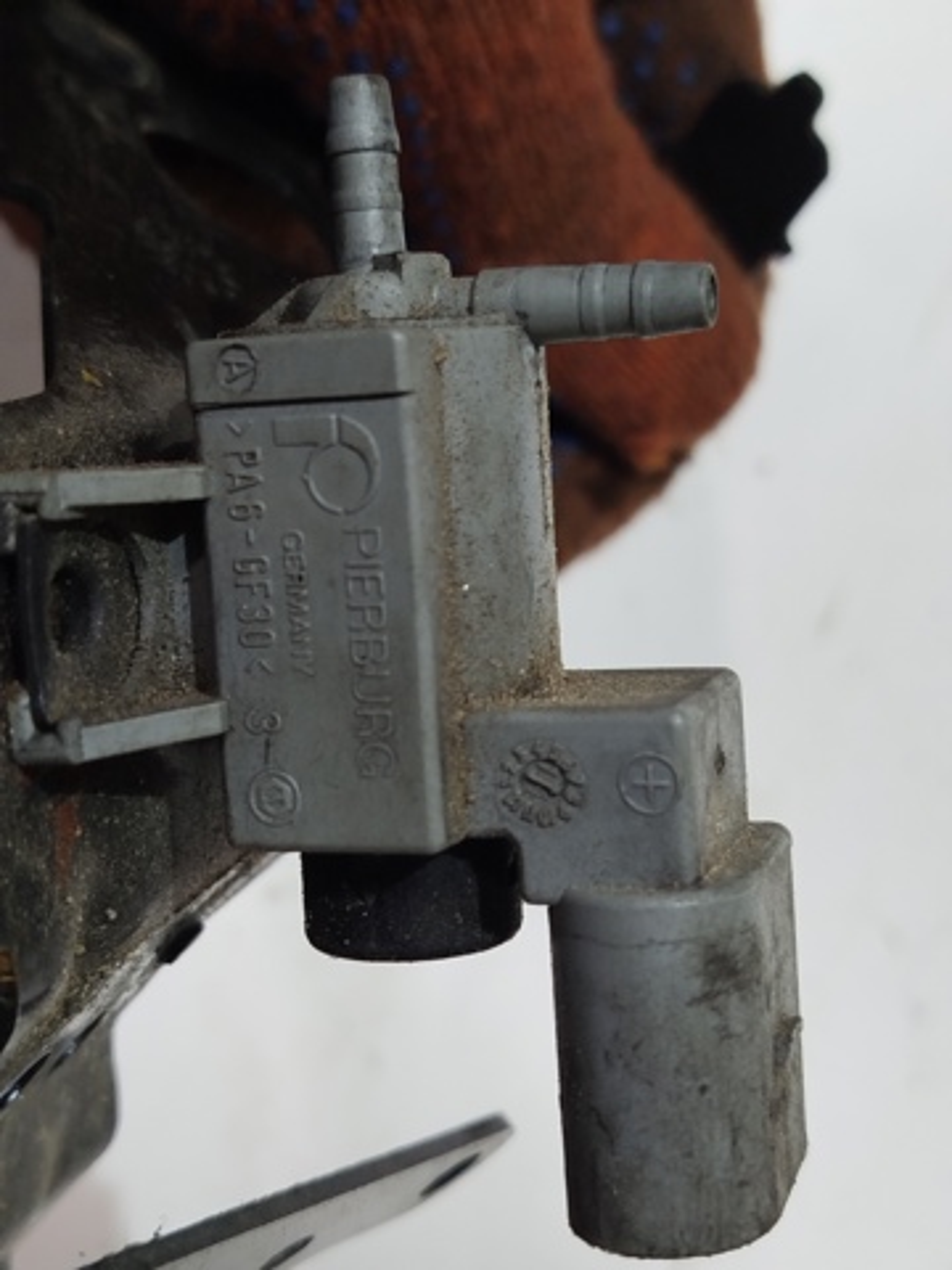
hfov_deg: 30.3
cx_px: 476
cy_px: 635
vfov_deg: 39.7
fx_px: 1760
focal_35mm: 48
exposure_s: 1/33
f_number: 1.7
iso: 160
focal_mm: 5.31
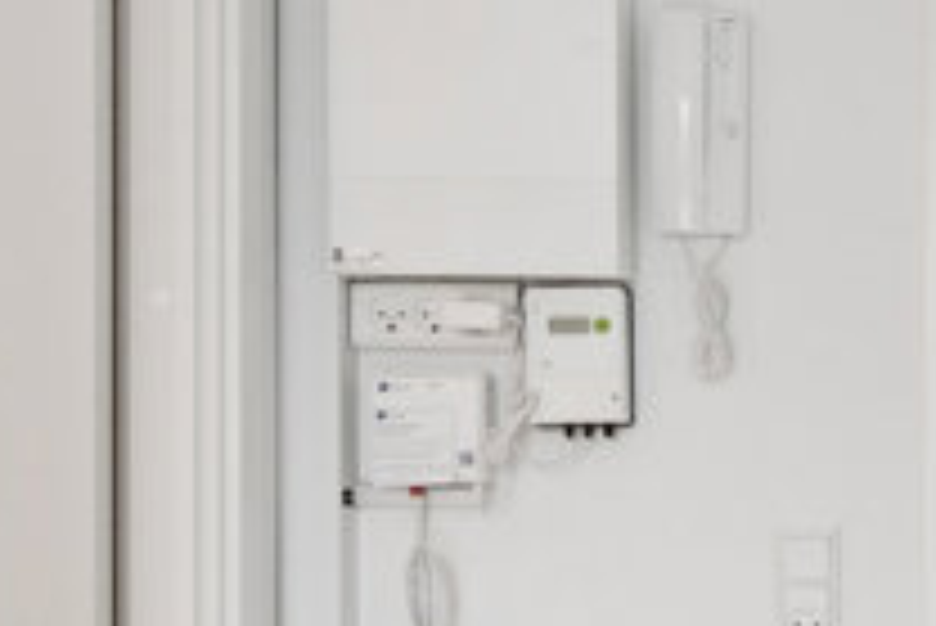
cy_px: 752
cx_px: 1778
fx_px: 3148
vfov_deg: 11.1
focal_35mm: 121
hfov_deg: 14.5
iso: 200
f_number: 8
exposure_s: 1/15
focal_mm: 14
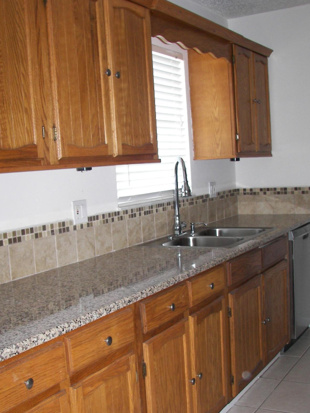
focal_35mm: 46
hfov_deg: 31.5
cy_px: 252
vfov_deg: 41.0
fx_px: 549
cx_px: 146
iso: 100
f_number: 2.8
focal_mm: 6
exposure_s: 1/30
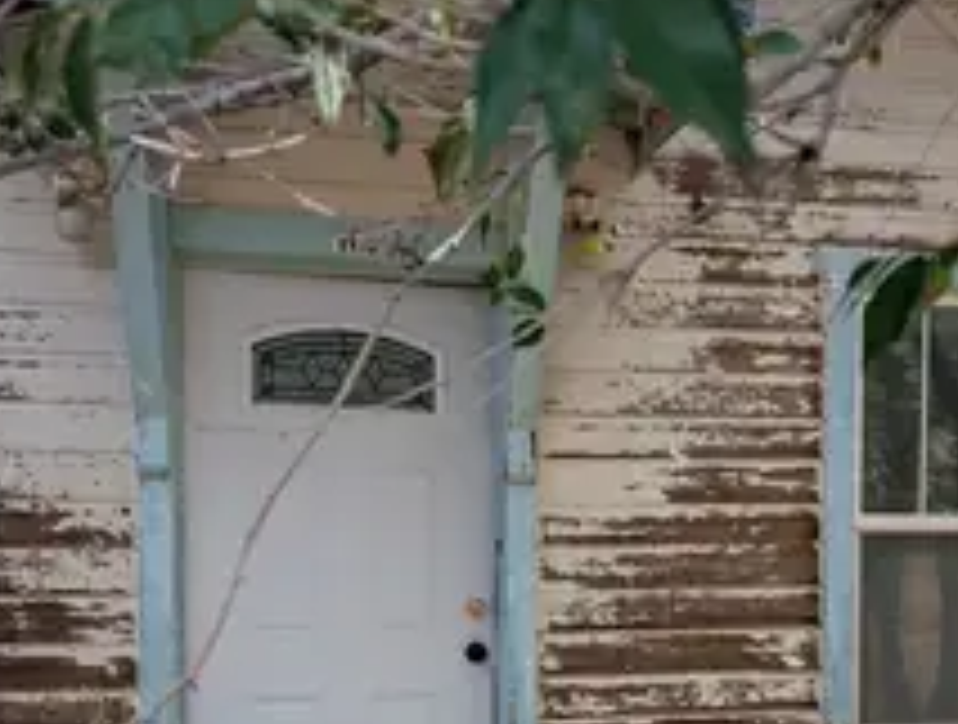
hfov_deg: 41.5
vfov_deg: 31.1
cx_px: 634
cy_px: 623
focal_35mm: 45
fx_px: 1249
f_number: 1.68
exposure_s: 1/595
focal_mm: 6.9
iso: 22
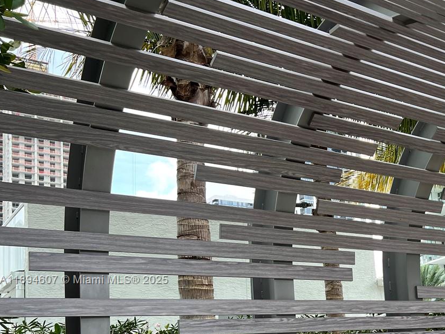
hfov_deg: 35.3
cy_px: 280
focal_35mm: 50
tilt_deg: +7.6
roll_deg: +4.9
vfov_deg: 28.3
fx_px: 643
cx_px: 425
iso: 50
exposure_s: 1/511
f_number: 1.5
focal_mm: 5.7
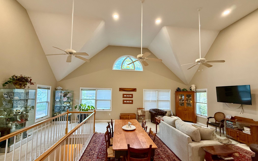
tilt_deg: +3.6
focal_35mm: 15
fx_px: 105
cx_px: 130
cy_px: 87
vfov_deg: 74.7
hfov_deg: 101.5
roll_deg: -1.5
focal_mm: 2.22
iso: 400
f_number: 2.2
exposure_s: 1/60
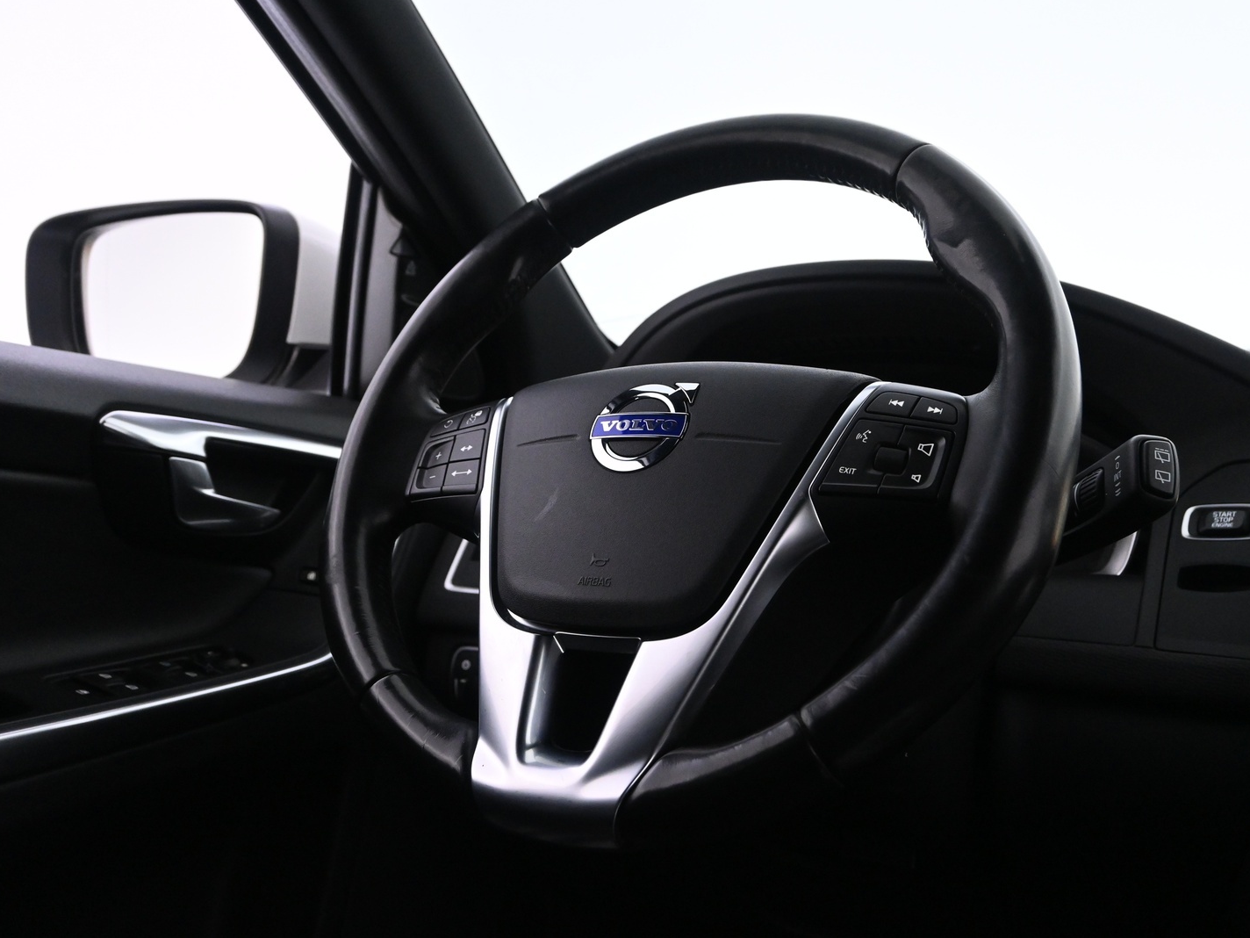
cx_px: 665
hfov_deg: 52.2
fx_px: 1274
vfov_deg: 40.4
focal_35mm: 35
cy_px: 465
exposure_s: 1/50
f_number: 4.5
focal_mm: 21.5
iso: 3200
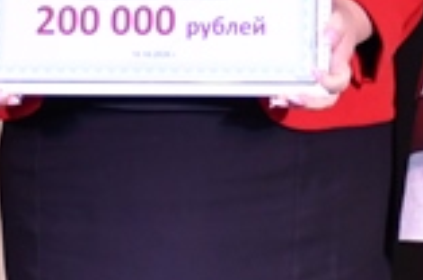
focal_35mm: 412
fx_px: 4831
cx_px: 304
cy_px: -36
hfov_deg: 5.0
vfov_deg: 3.3
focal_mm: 42
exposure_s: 1/80
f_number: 4.5
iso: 1000
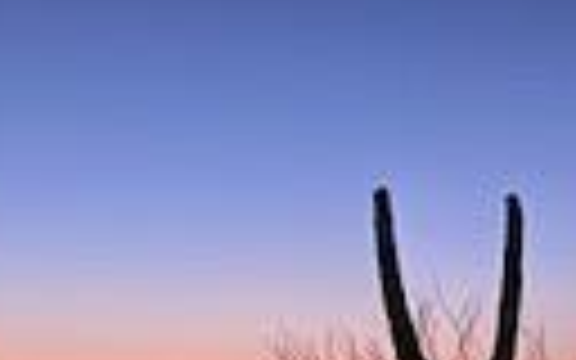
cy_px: 891
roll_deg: +0.2
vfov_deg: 8.6
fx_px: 2166
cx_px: 436
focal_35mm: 138
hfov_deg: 15.1
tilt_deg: -12.8
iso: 500
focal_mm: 4.25
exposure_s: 1/12
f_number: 1.8
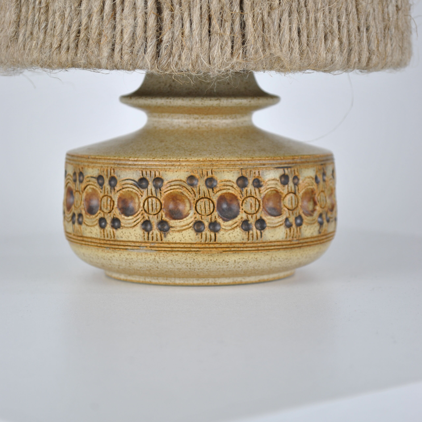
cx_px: 211
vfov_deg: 16.5
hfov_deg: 16.5
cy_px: 163
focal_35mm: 106
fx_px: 1457
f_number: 5.6
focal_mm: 55
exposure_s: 1/40
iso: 200
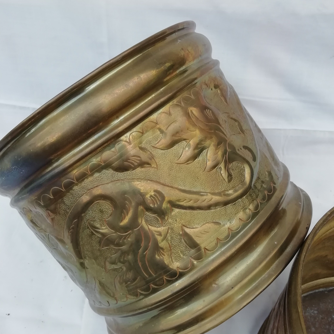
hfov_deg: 52.5
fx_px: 338
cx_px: 167
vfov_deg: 52.5
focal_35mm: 31
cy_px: 175
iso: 50
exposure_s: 1/371
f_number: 2.2
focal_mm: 3.46
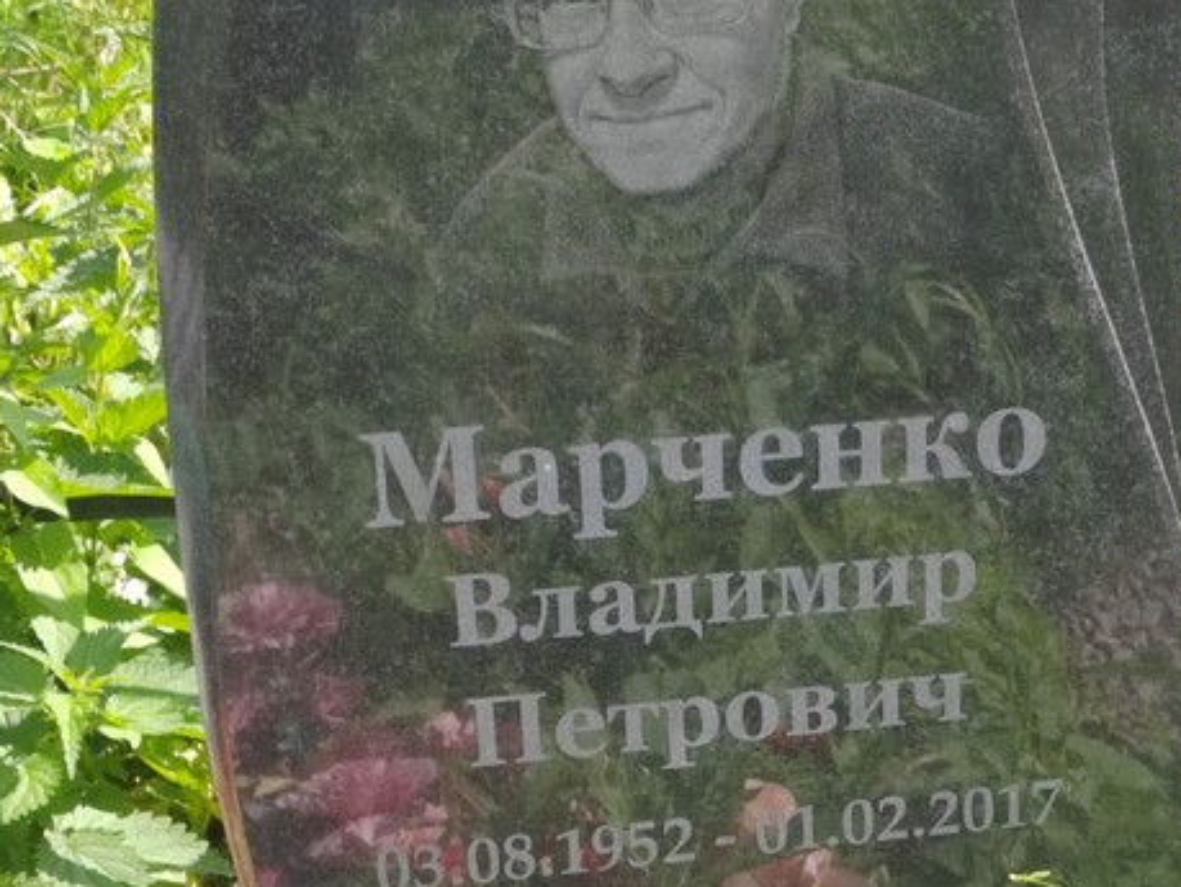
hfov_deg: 19.3
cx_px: 883
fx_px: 3449
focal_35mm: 101
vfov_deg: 14.6
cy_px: 681
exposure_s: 1/420
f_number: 1.9
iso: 100
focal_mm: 5.52
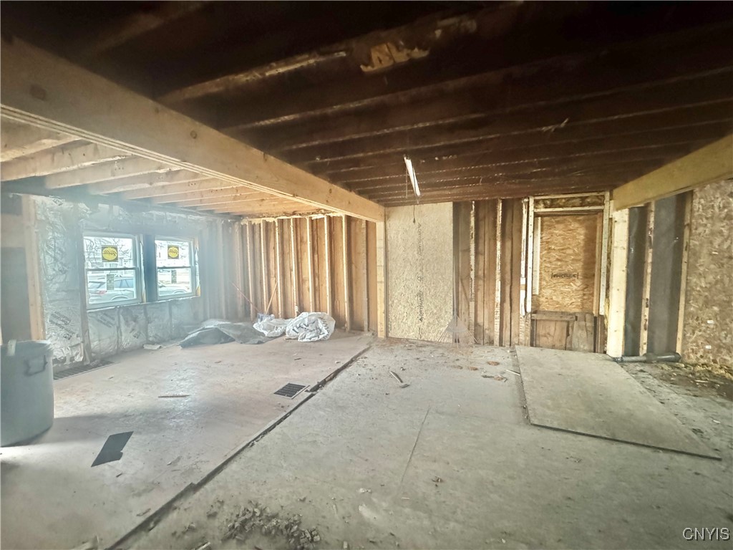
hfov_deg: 102.1
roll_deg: +0.5
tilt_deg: -4.6
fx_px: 296
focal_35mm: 14
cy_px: 275
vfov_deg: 85.7
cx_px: 366
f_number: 2.2
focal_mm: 2.22
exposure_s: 1/52
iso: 1250
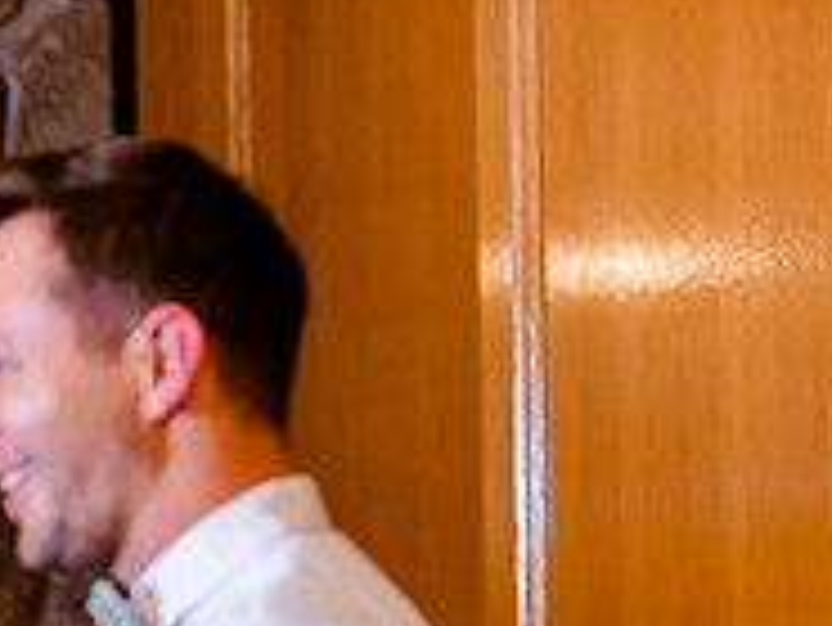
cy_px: 815
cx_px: -333
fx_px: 5868
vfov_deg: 6.1
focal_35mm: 244
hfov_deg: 8.0
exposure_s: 1/320
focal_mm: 80
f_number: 2.8
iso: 3200
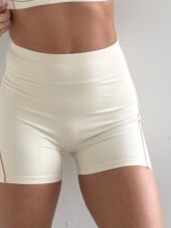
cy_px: -11
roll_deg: -2.3
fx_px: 771
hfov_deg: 12.6
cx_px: 38
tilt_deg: -20.2
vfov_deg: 16.4
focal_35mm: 117
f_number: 1.78
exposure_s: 1/103
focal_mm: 6.76
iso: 100
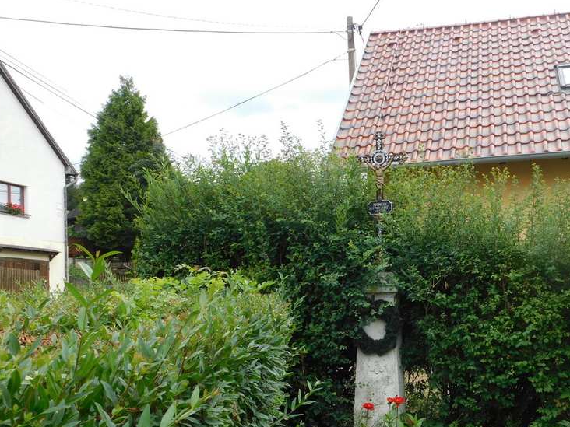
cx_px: 364
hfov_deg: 45.3
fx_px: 675
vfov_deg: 34.8
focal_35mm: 41
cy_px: 289
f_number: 3.2
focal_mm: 5.3
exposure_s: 1/640
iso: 125
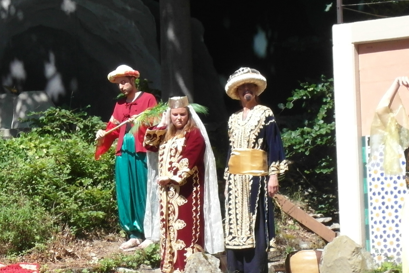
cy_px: 168
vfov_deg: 6.4
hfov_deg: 9.6
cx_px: 197
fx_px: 2431
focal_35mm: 214
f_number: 4.7
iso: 80
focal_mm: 14.1
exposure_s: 1/350
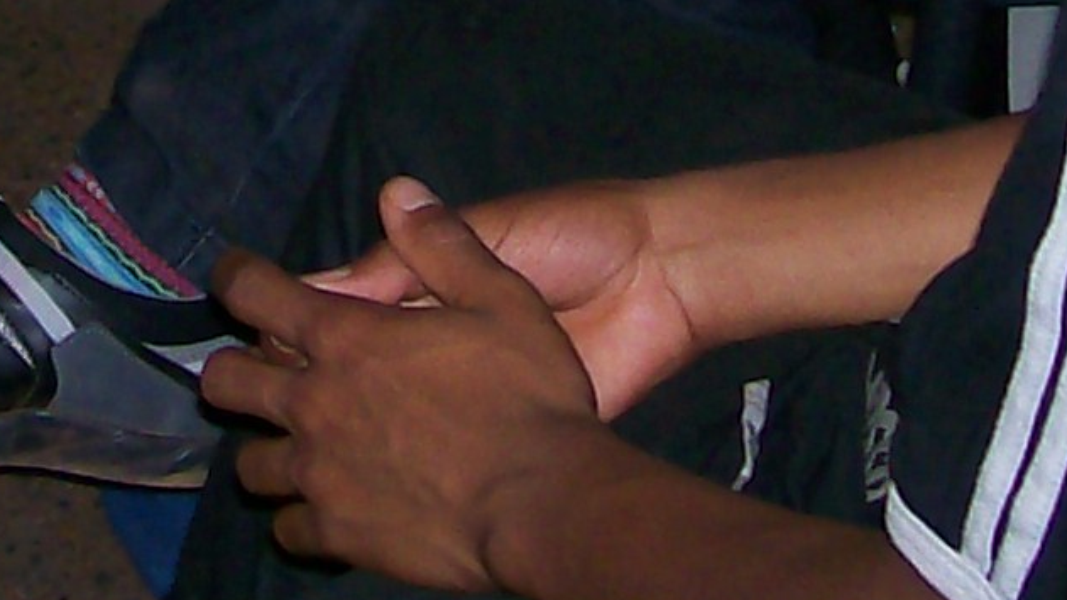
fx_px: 5404
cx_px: 32
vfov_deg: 6.0
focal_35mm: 191
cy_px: -923
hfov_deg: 11.2
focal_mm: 6
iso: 80
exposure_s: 1/64
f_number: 2.7
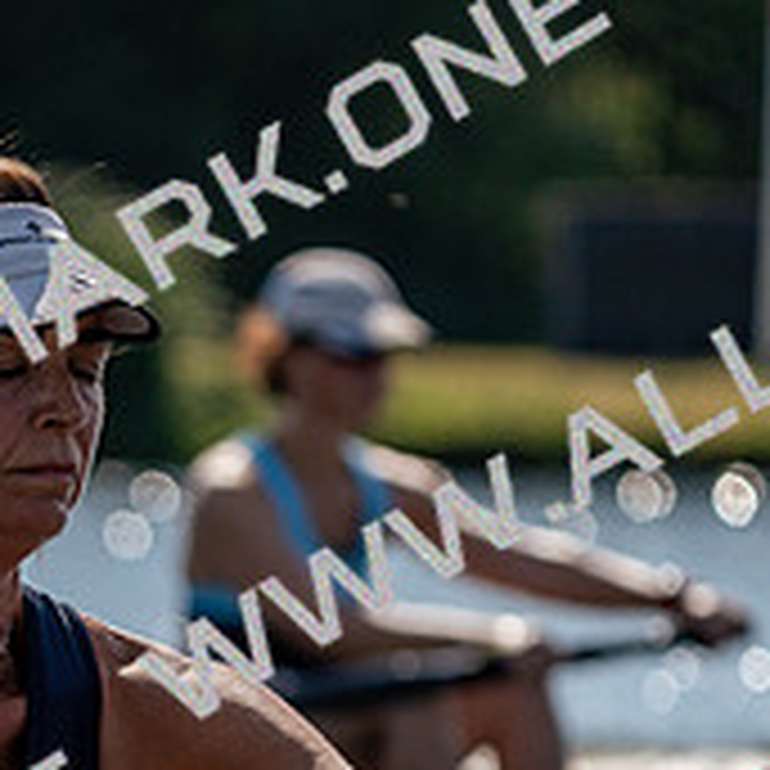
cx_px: -189
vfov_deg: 2.7
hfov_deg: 2.7
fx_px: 16308
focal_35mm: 648
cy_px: 795
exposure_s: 1/1600
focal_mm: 225
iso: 125
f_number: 5.6
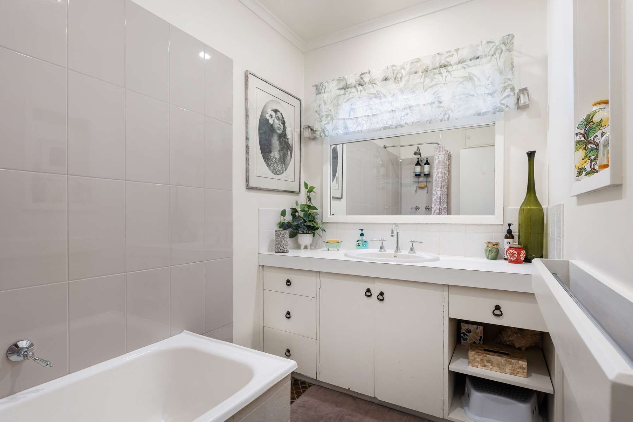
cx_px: 332
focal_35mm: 17
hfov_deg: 93.2
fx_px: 299
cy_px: 212
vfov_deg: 70.4
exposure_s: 1/15
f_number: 6.3
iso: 320
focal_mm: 16
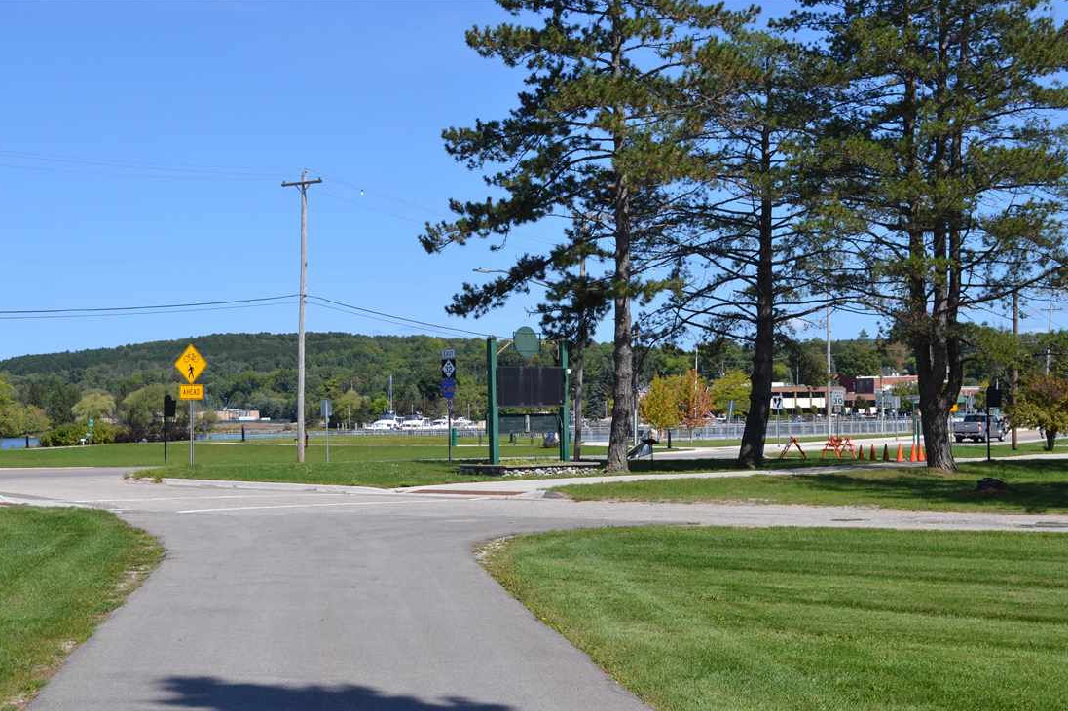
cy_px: 410
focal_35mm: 56
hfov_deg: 35.6
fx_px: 1661
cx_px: 492
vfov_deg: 24.2
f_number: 8
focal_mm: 32
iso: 100
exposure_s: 1/250
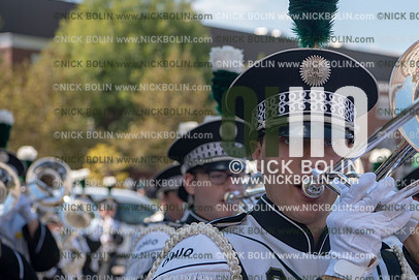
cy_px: 136
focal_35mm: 100
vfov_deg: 13.7
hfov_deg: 20.3
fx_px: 1164
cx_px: 294
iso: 400
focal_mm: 70
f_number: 5
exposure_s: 1/1600
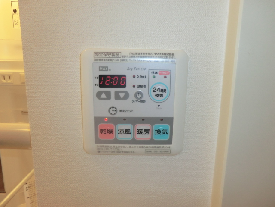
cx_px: 138
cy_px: 104
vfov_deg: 56.8
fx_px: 191
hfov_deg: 71.6
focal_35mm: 24
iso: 125
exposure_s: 1/60
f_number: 3.2
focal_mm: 4.3
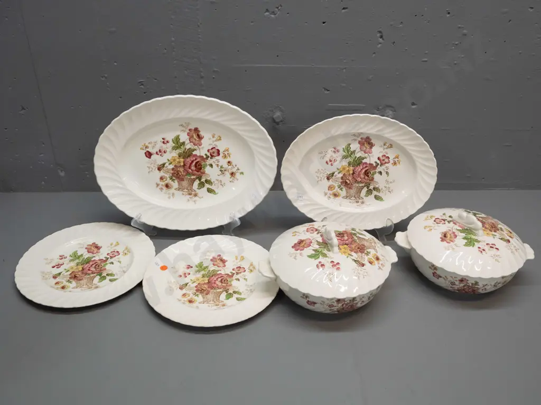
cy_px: 202
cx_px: 270
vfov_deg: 46.8
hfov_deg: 60.0
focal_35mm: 30
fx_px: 469
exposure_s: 1/400
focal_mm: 15
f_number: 5.6
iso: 3200
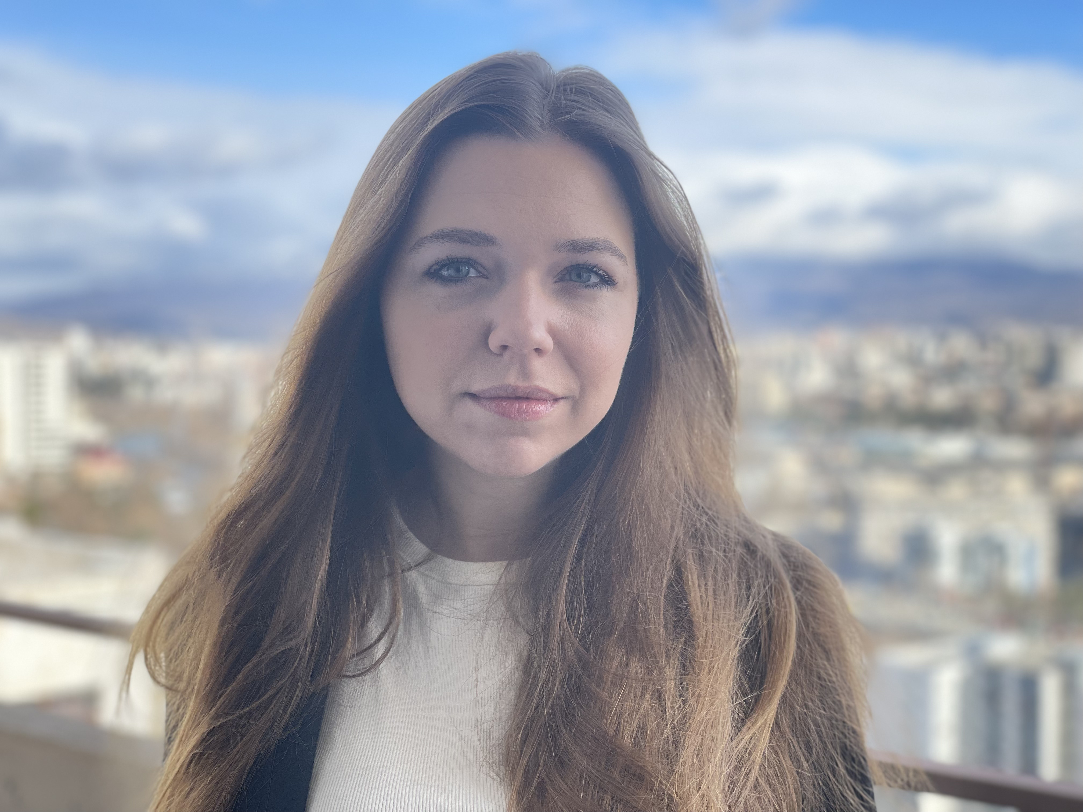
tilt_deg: -1.6
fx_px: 1627
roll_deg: -0.1
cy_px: 406
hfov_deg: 36.8
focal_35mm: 52
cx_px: 542
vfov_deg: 28.0
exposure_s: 1/510
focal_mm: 6
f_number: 2
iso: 32
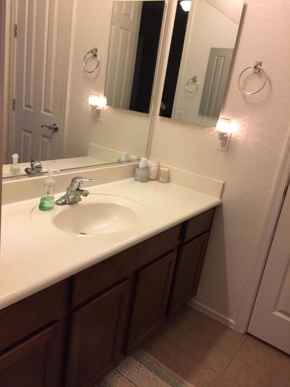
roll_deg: -9.3
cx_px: 145
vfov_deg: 61.7
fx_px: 324
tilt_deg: -15.6
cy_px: 194
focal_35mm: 29
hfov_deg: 48.2
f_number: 2.2
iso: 40
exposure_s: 1/30
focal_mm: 4.15
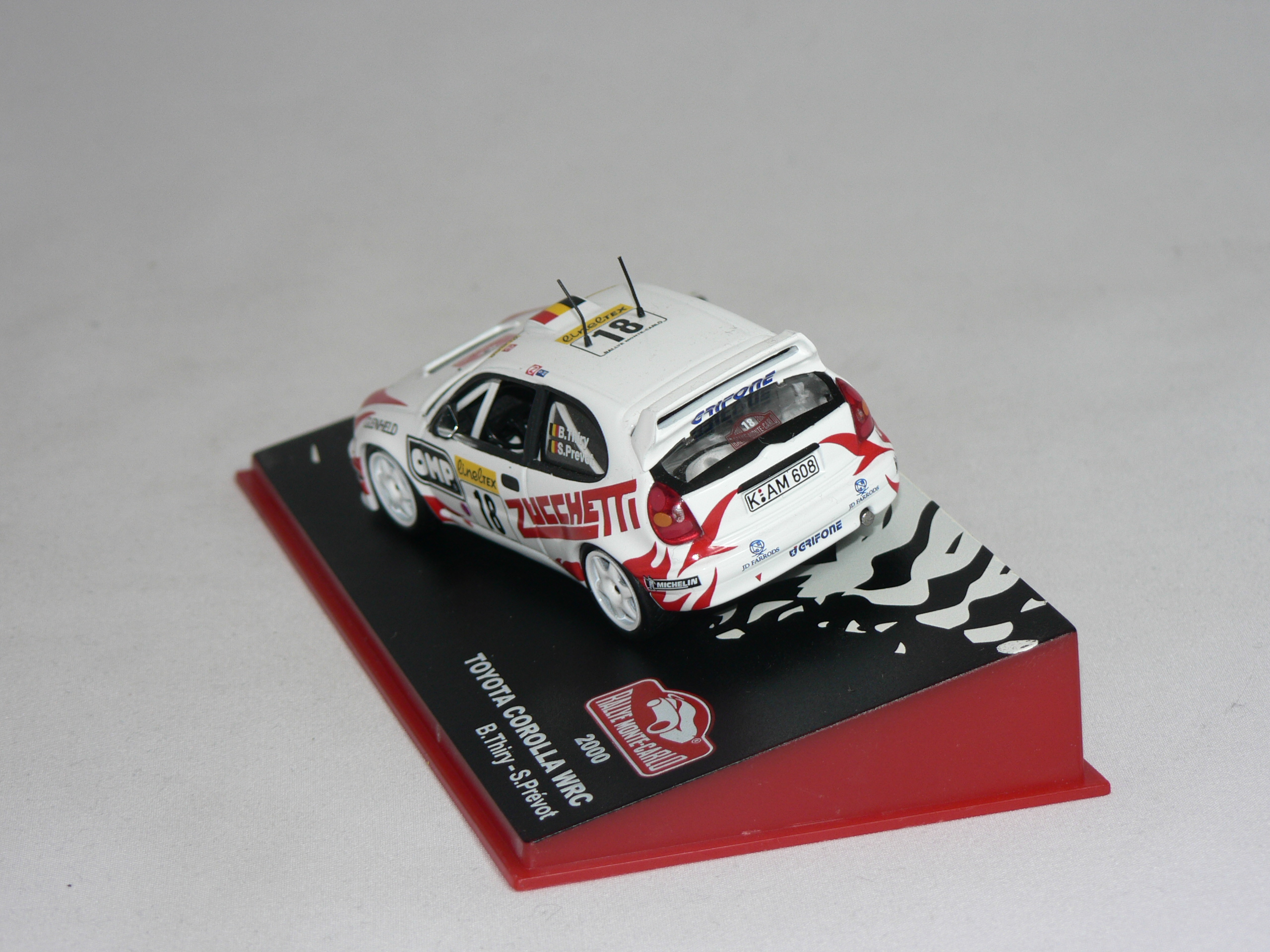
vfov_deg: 13.2
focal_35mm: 112
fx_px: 4109
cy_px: 476
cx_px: 635
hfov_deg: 17.6
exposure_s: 1/60
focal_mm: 18.6
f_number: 3.2
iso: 80
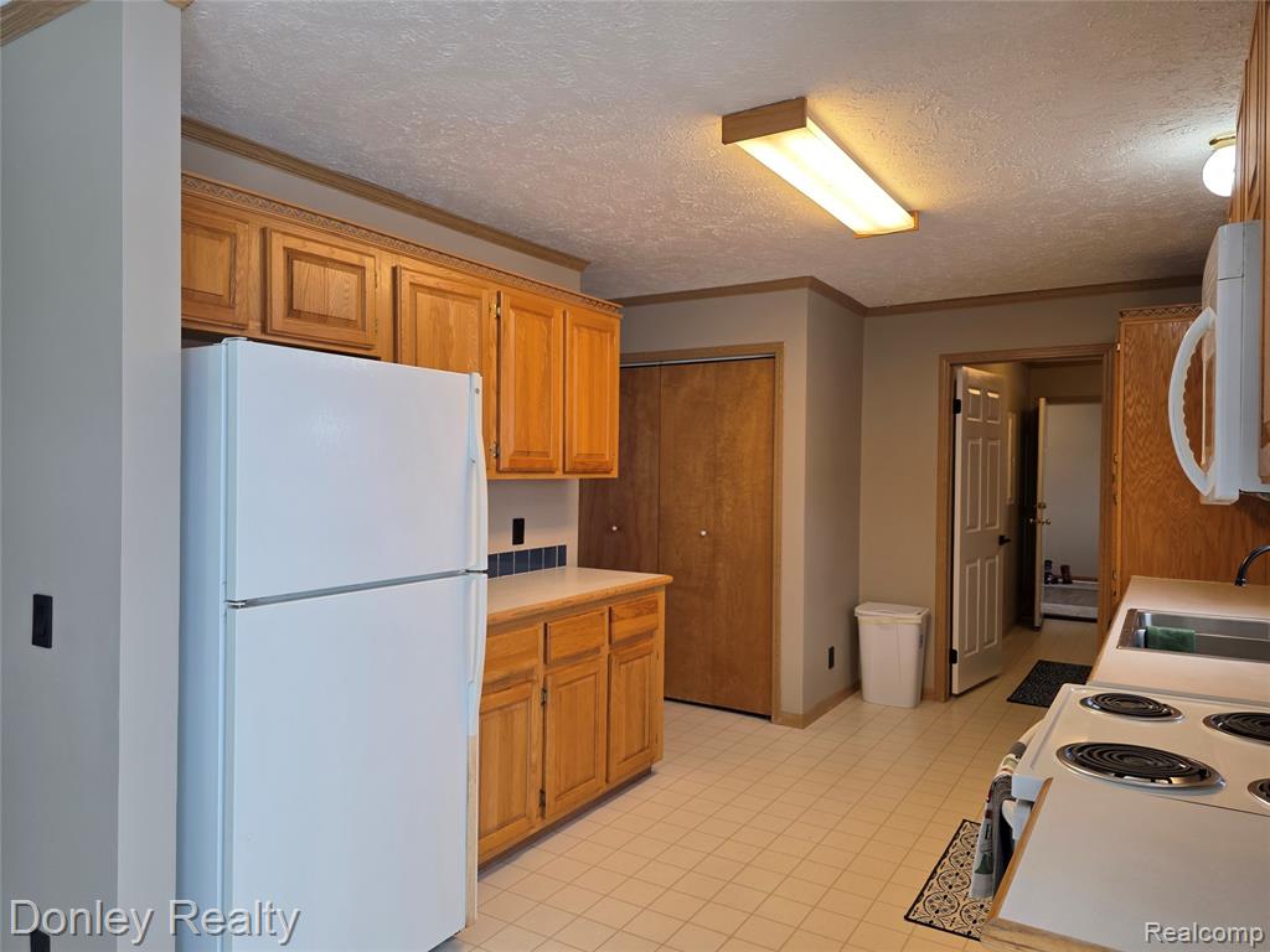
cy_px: 476
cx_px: 635
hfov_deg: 73.9
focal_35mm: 23
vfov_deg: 58.9
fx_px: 844
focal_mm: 6.3
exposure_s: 1/120
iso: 100
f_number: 1.7
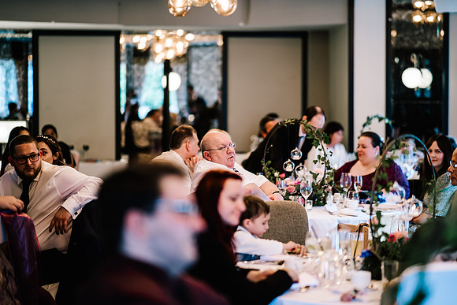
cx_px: 228
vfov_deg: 15.9
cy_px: 153
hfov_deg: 23.7
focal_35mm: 86
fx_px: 1089
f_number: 1.4
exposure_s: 1/250
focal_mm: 85
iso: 640
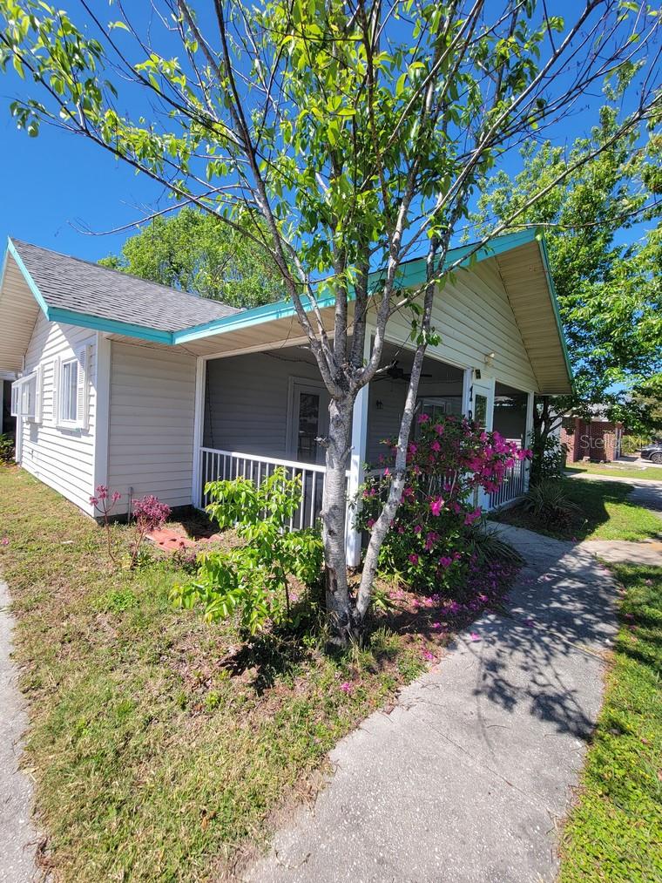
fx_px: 331
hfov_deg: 89.9
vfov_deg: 106.2
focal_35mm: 13
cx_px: 331
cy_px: 442
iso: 50
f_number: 2.2
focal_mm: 2.2
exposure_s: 1/981
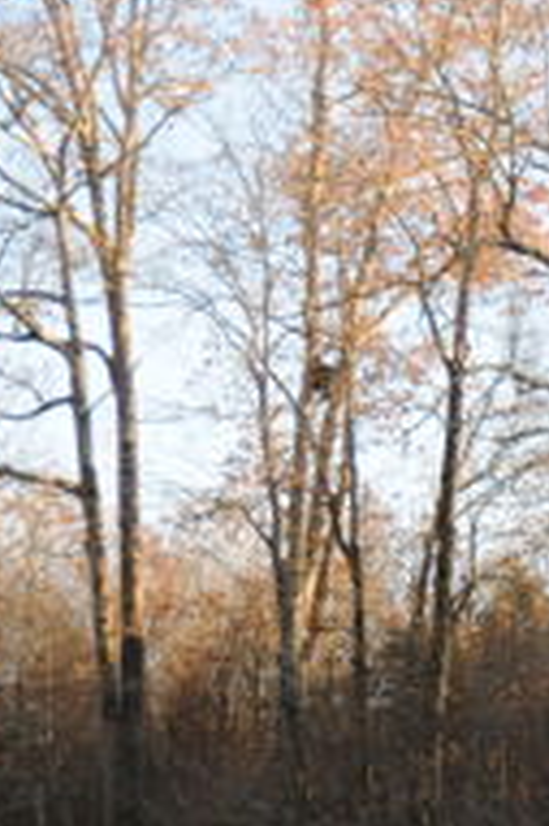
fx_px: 10083
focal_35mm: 440
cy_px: 809
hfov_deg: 3.1
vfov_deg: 4.7
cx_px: 696
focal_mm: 105
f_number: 4.5
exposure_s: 1/400
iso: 200
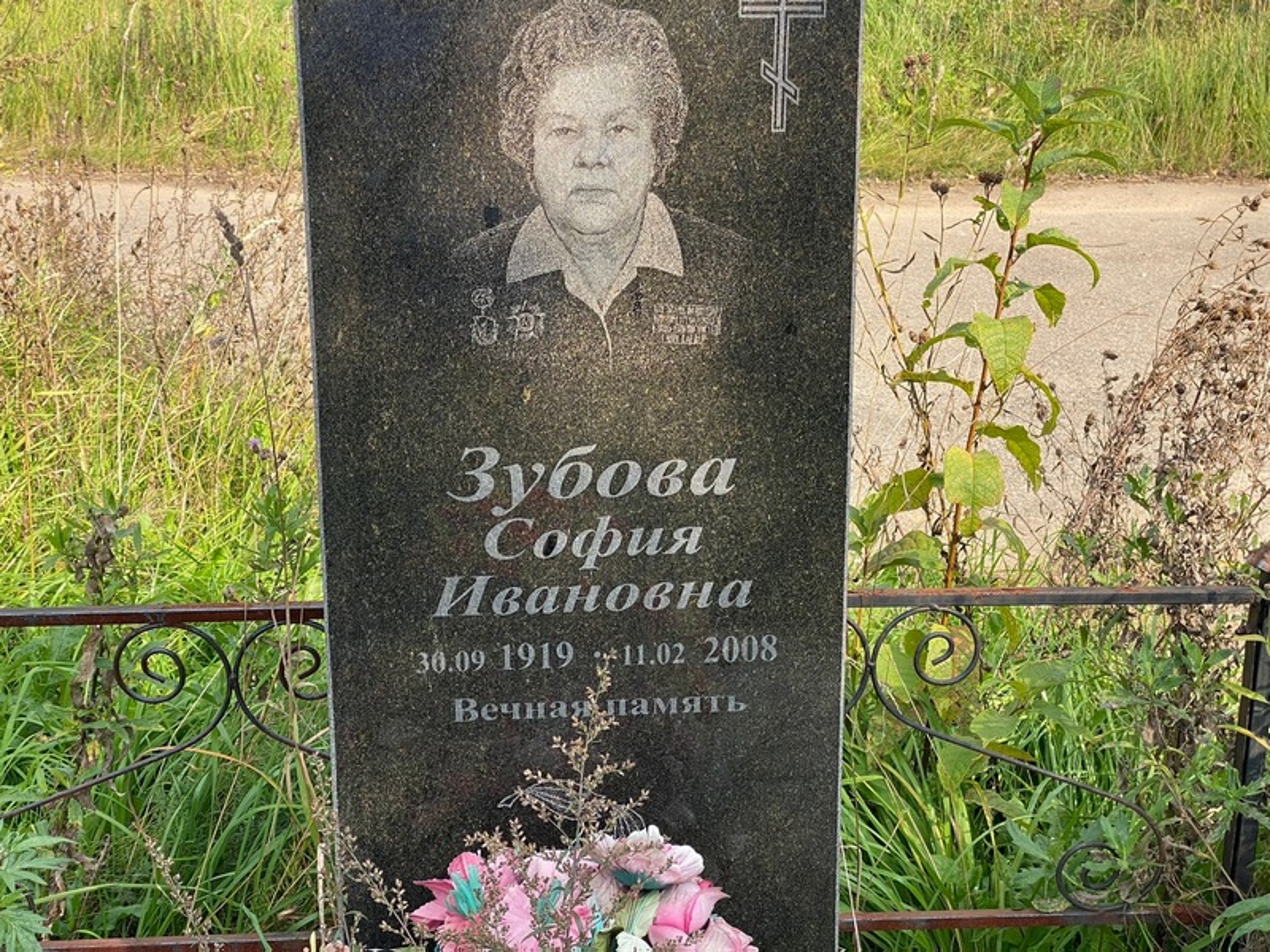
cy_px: 476
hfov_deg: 36.8
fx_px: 1908
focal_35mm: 52
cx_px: 635
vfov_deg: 28.0
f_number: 2
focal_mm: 6
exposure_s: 1/592
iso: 20
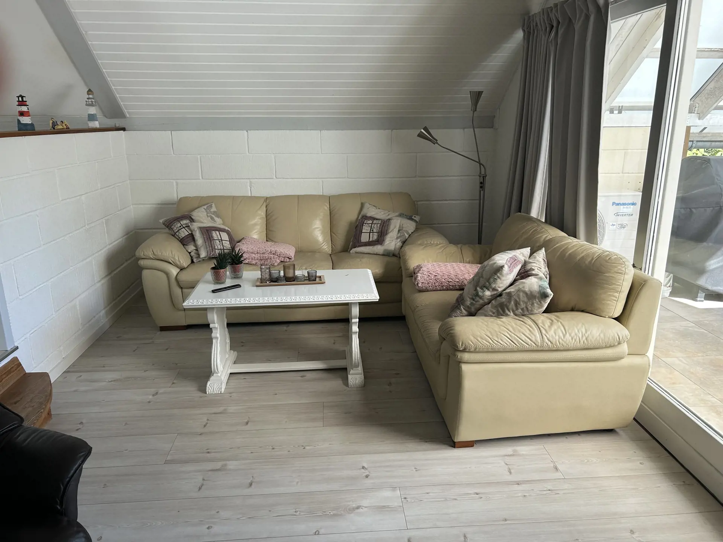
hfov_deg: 67.3
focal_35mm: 26
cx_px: 362
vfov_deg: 53.1
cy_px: 271
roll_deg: +0.7
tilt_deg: -16.7
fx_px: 543
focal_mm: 5.7
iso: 50
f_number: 1.5
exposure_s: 1/194
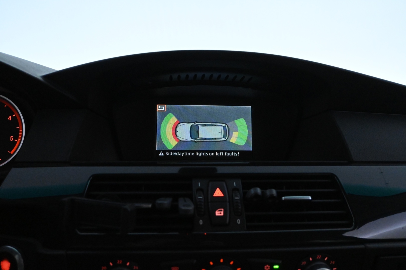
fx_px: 338
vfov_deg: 43.6
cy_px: 135
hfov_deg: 61.9
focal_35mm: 30
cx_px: 203
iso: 6400
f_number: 4
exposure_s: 1/125
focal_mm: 20
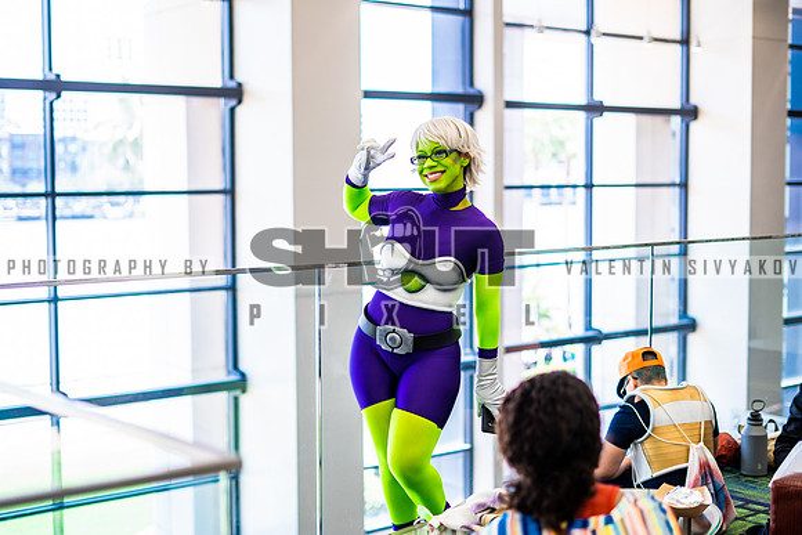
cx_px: 401
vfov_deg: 25.1
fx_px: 1204
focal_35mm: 54
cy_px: 268
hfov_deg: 36.8
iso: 400
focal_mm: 50
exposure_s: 1/500
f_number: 2
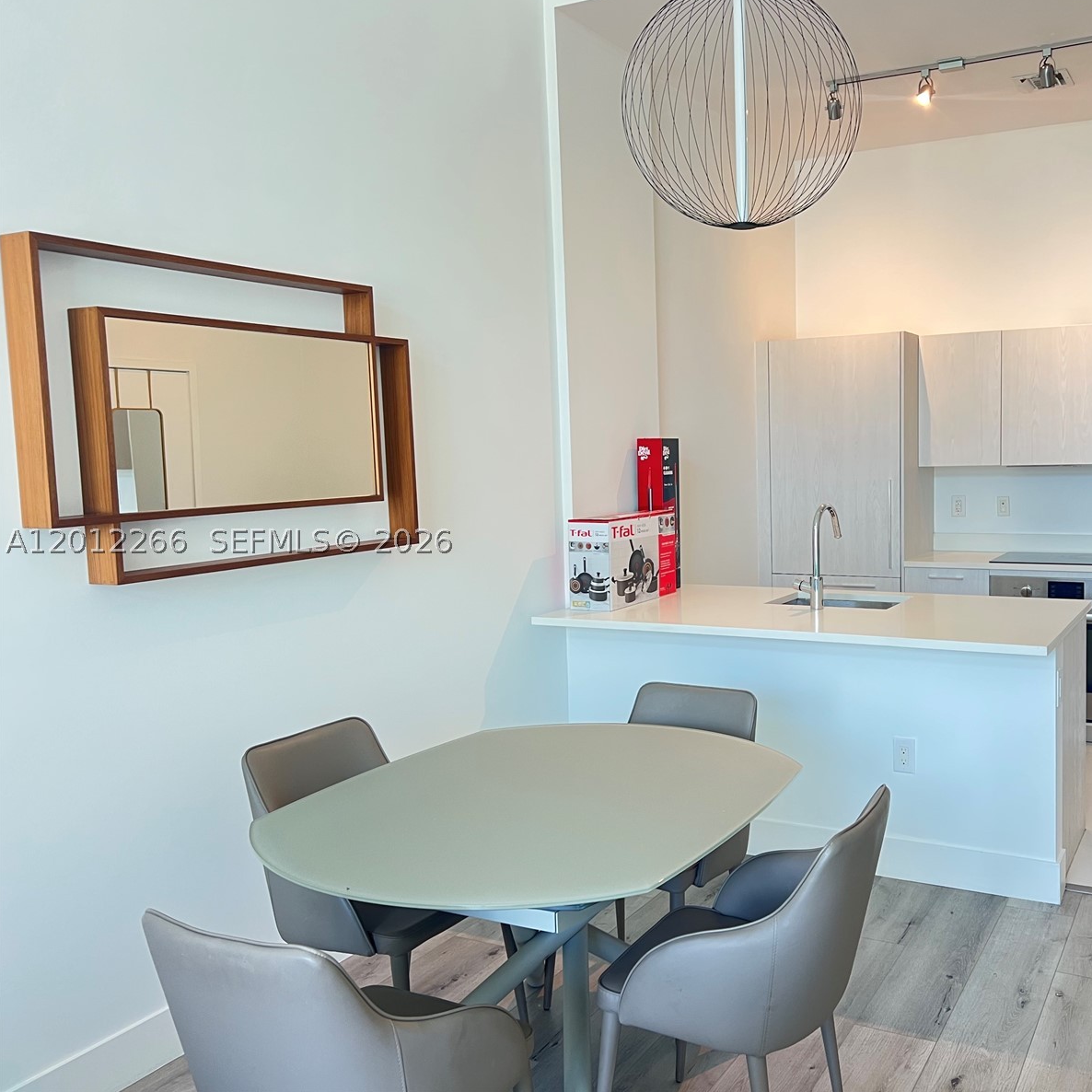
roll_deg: +0.8
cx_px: 734
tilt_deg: -6.5
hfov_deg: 51.5
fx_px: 1106
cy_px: 540
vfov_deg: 52.5
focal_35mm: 31
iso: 100
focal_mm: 5.7
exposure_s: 1/60
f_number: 1.5
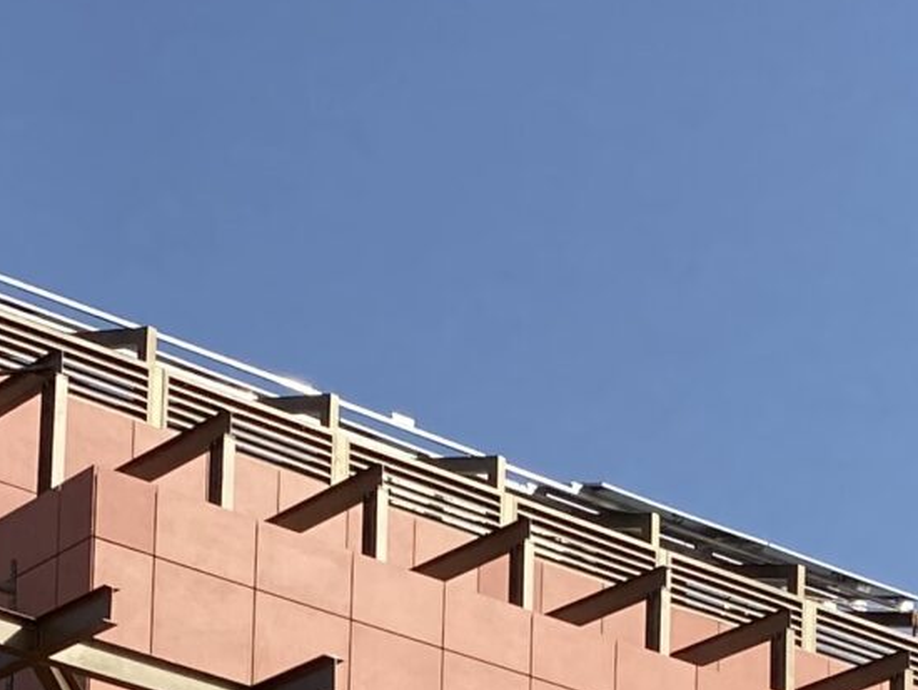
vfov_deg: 11.2
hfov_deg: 16.3
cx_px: 384
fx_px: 3210
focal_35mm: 121
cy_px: 1340
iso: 32
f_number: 1.8
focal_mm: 4.25
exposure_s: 1/2817
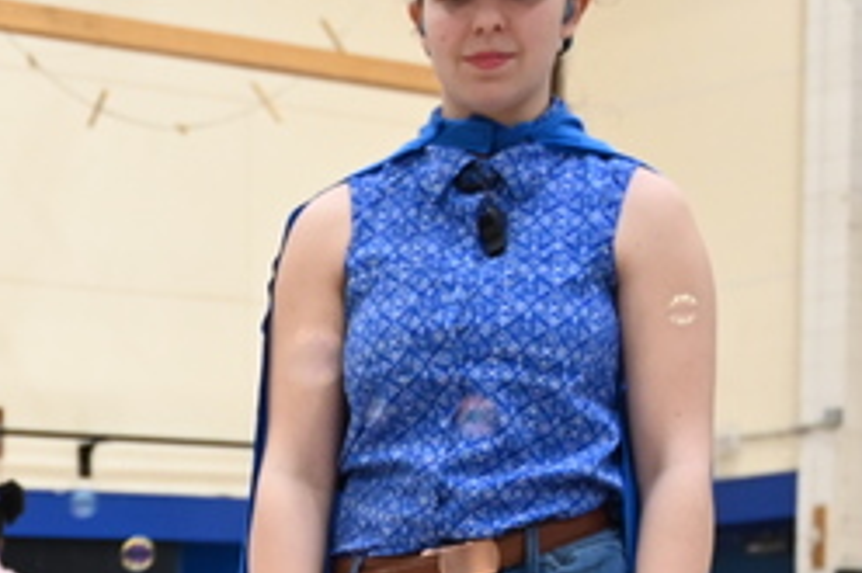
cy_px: 1123
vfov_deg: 10.1
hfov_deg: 14.9
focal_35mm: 126
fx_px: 3016
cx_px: -511
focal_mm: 30.5
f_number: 4
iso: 2000
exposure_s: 1/125
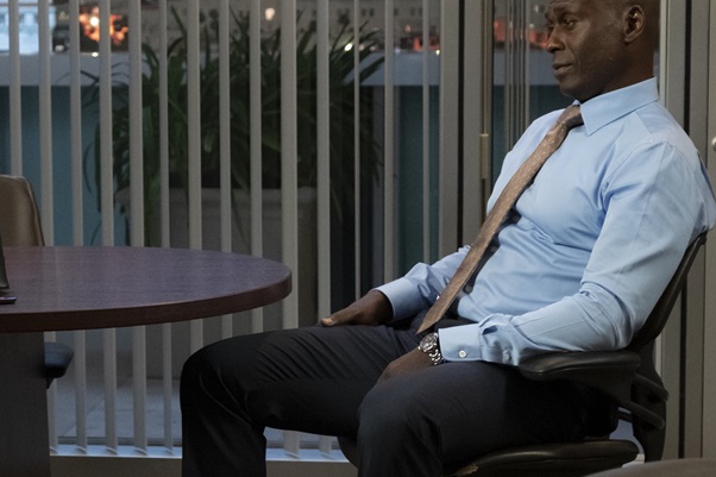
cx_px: 144
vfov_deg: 10.1
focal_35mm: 136
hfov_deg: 15.0
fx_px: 2704
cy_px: 303
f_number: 2.8
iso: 4000
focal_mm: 42.7
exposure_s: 1/125
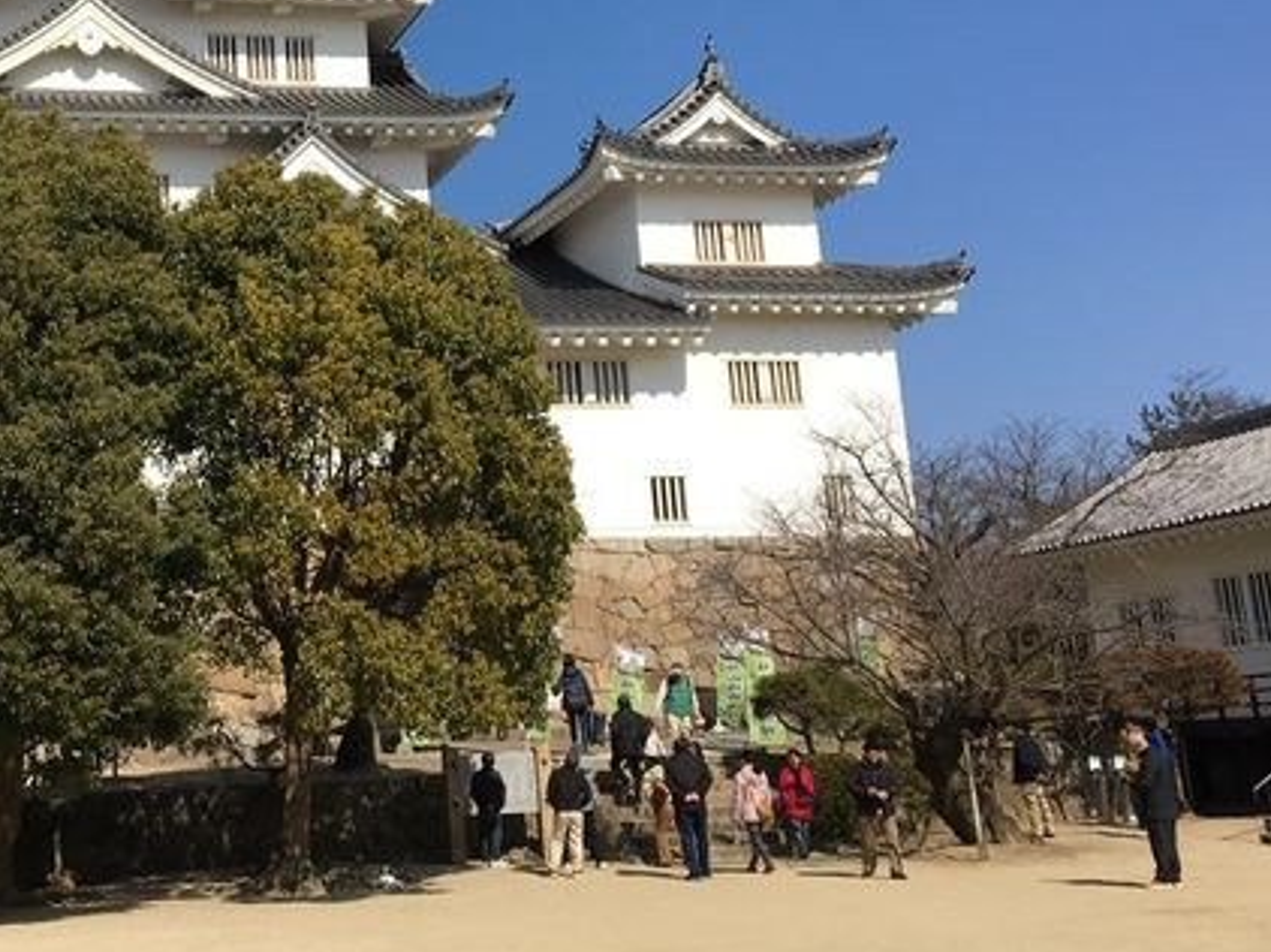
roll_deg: +2.3
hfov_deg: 33.4
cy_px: 221
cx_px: 258
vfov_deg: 25.7
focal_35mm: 56
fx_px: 2055
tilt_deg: +14.8
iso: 25
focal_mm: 4.15
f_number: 2.2
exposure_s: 1/1972
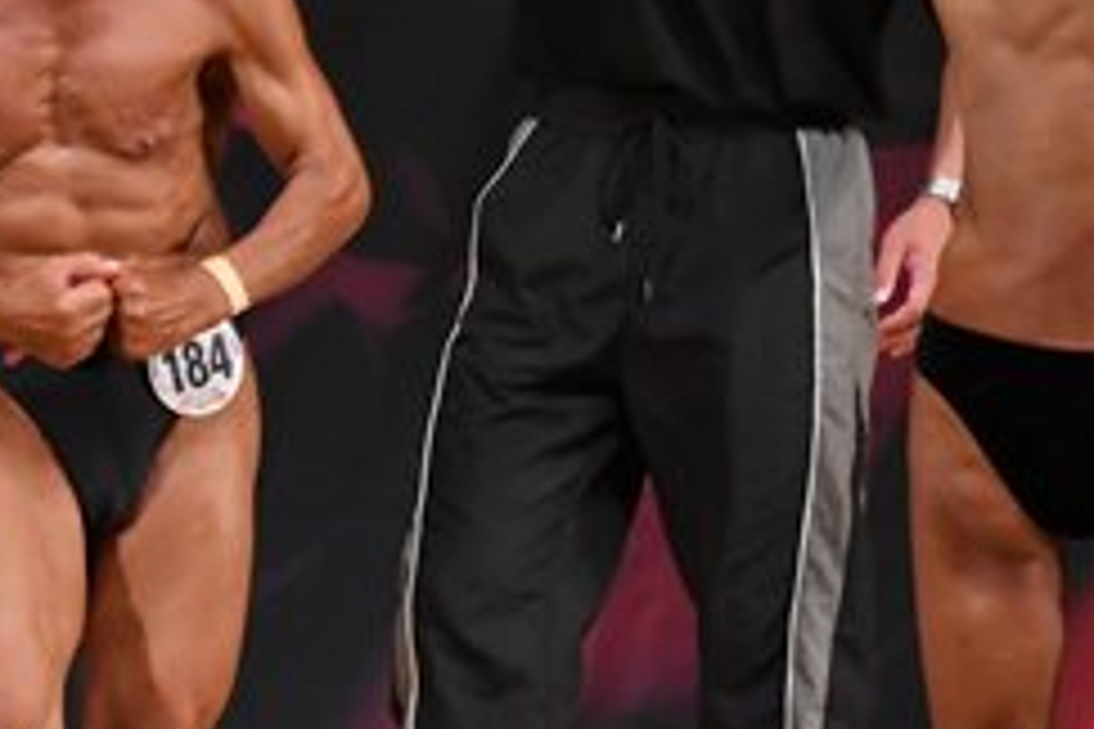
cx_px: -340
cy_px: 333
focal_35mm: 764
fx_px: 23215
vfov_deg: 1.8
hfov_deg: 2.7
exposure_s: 1/400
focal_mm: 160
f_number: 5.6
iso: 4000
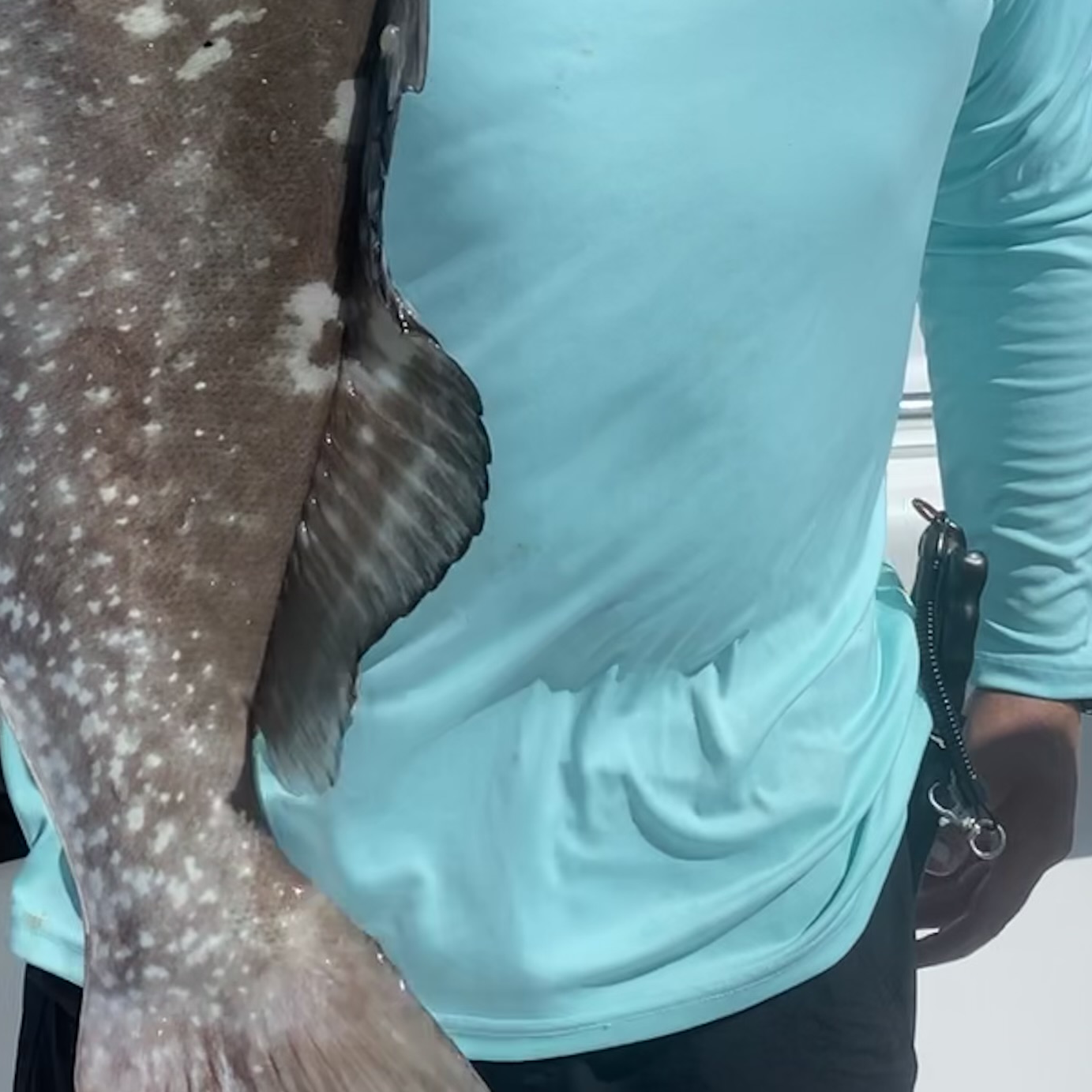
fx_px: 2391
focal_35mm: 67
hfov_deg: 25.6
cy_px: 133
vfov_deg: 25.0
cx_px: 377
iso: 25
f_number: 1.8
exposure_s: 1/3289
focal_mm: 4.25
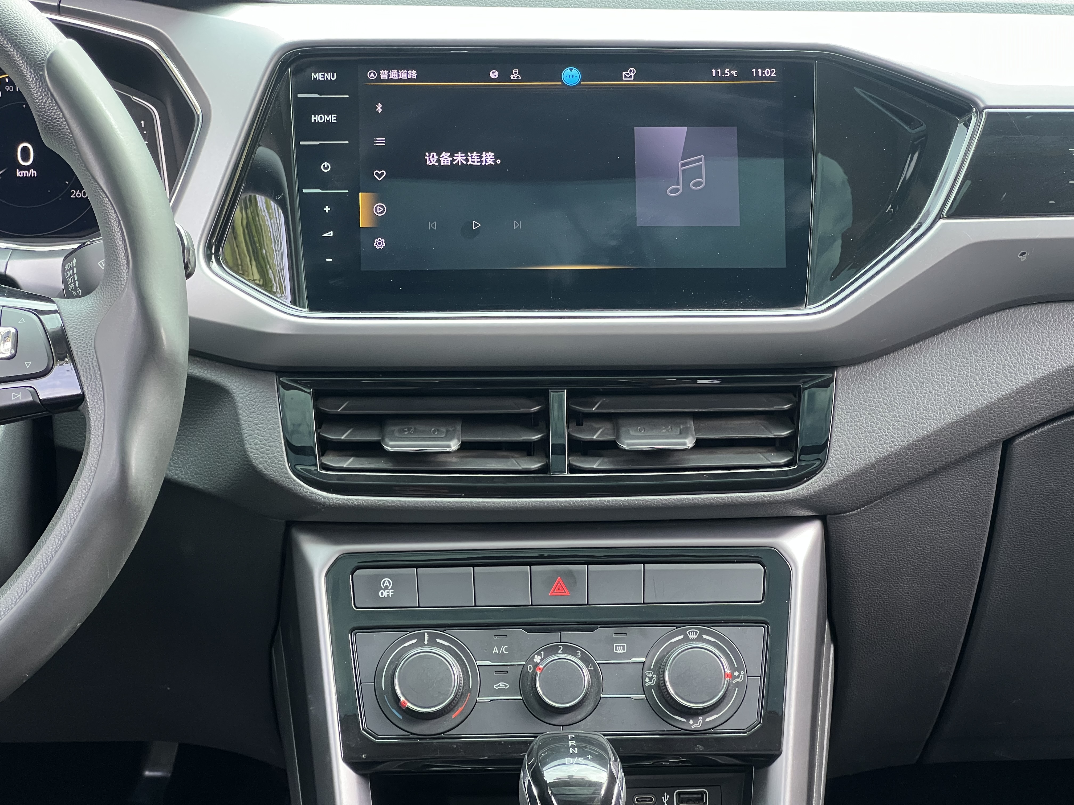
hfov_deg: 25.3
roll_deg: +0.3
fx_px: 2389
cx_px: 537
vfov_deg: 19.1
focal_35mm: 77
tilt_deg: -16.4
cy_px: 402
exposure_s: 1/97
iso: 250
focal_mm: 9
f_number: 2.8
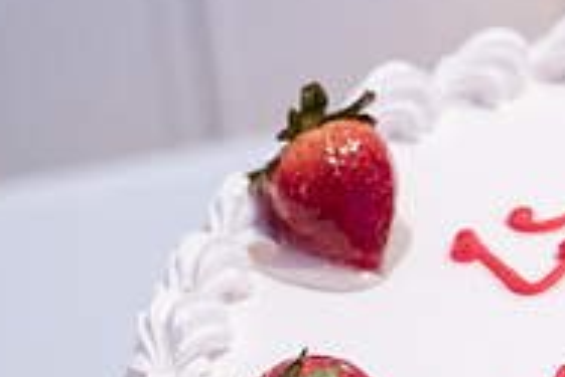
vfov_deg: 7.9
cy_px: 321
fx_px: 2733
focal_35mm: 174
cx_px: 737
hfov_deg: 11.5
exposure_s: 1/250
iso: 2500
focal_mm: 56
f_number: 4
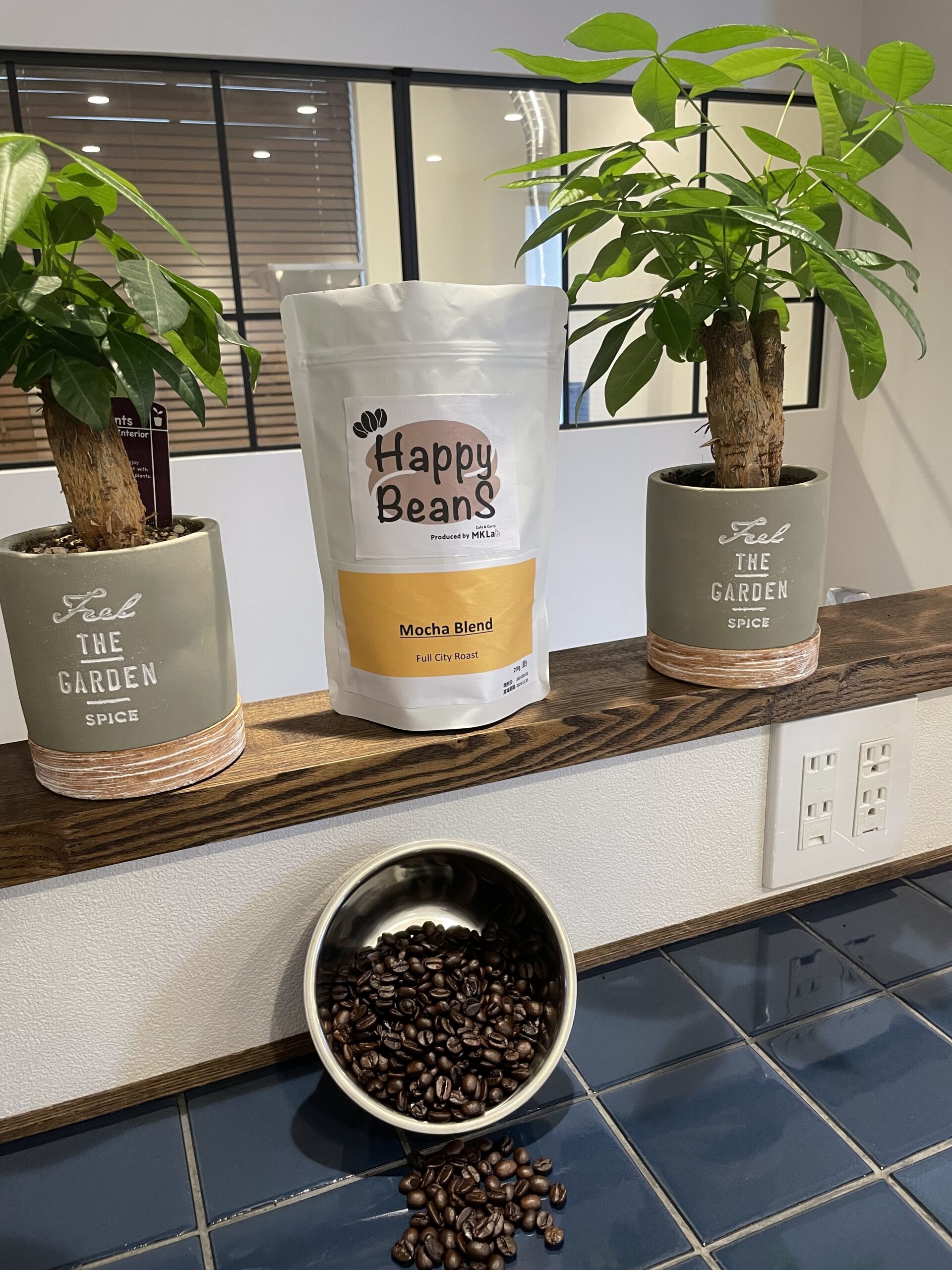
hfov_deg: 53.1
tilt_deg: -16.9
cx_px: 476
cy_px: 635
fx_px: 953
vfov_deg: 67.3
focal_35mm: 26
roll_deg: +2.7
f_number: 1.6
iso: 125
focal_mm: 4.2
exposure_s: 1/60
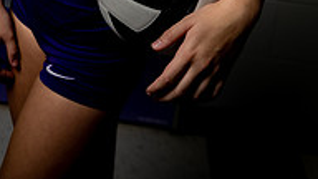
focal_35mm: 76
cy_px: -192
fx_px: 641
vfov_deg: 13.4
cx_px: 103
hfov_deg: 27.7
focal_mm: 31
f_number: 4
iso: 200
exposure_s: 1/250
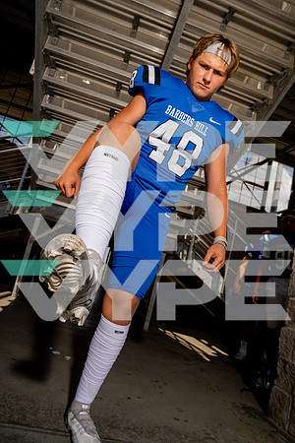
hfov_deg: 53.1
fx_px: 295
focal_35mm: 24
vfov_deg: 73.7
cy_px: 222
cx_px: 148
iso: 100
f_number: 7.1
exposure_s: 1/250
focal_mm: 24
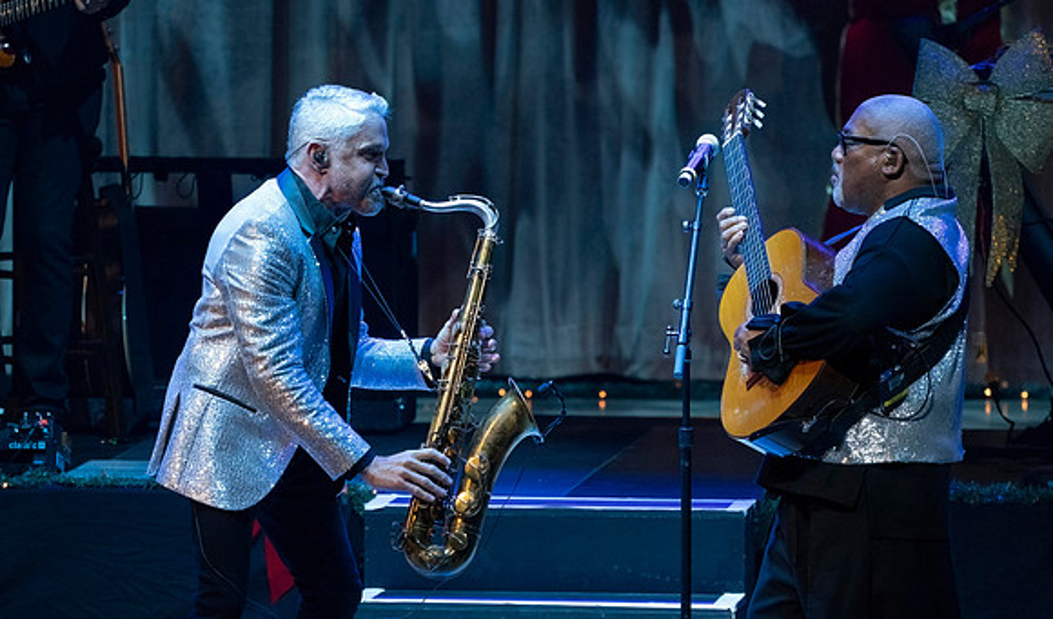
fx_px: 14567
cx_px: 490
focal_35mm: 516
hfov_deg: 4.1
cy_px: 445
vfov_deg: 2.4
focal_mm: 367
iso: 5000
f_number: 9
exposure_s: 1/320
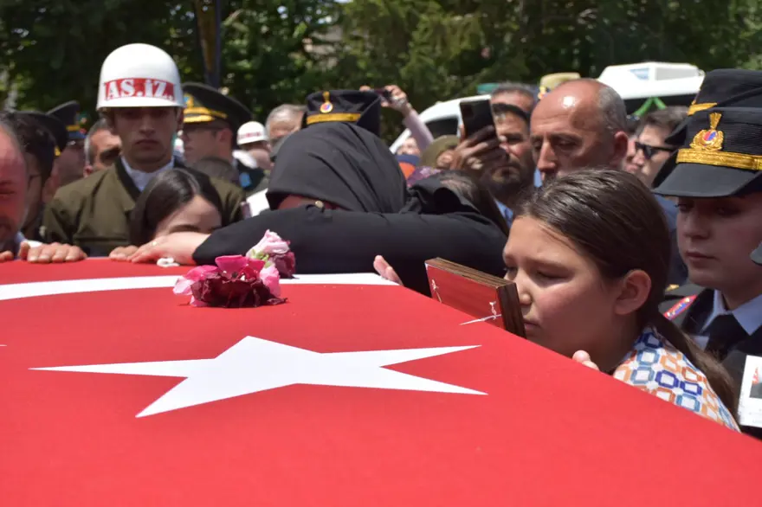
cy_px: 254
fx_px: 1269
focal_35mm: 60
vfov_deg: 22.6
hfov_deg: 33.4
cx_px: 381
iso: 180
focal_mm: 40
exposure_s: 1/500
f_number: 8
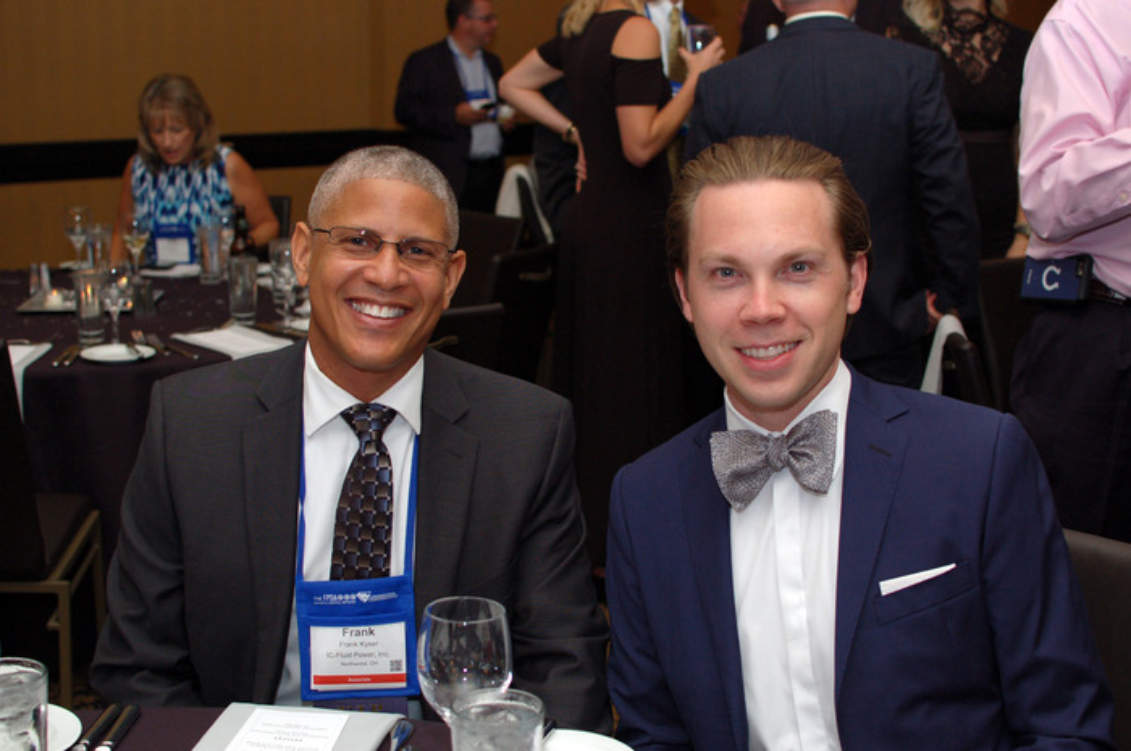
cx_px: 566
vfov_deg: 25.7
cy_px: 376
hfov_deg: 37.9
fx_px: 1647
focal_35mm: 52
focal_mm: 35
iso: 400
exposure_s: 1/60
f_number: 4
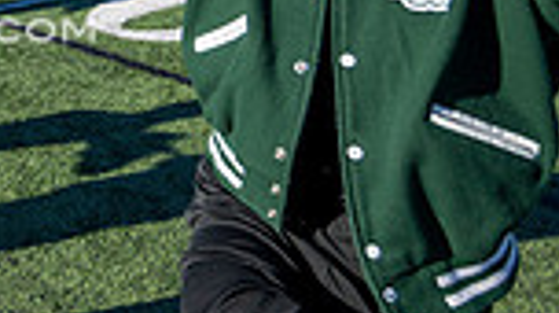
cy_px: -101
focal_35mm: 56
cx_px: -158
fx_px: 829
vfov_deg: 19.6
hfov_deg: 30.1
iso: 160
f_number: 4
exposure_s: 1/2000
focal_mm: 14
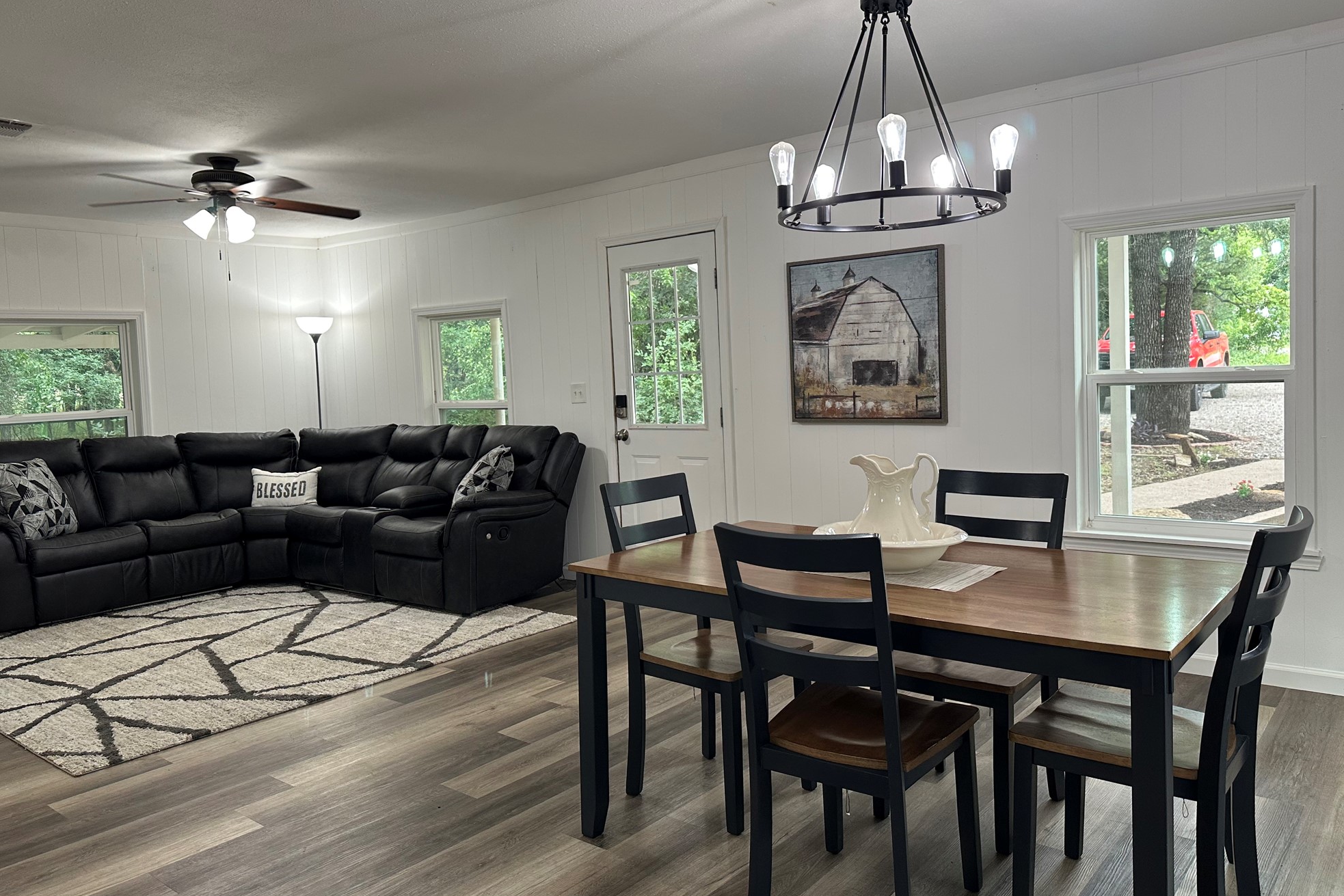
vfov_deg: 49.5
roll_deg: +2.5
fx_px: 971
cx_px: 656
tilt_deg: -2.8
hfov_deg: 69.4
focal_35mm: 26
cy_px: 424
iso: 125
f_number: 1.78
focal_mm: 6.86
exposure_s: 1/60
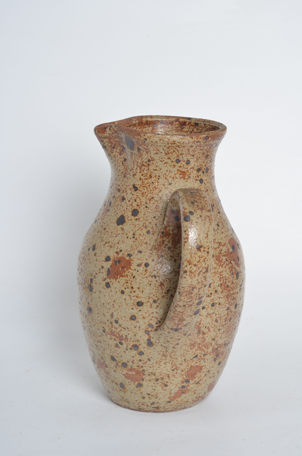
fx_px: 948
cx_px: 151
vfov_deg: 27.0
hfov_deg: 18.1
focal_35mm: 75
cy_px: 228
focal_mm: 50
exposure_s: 1/125
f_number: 14
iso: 100
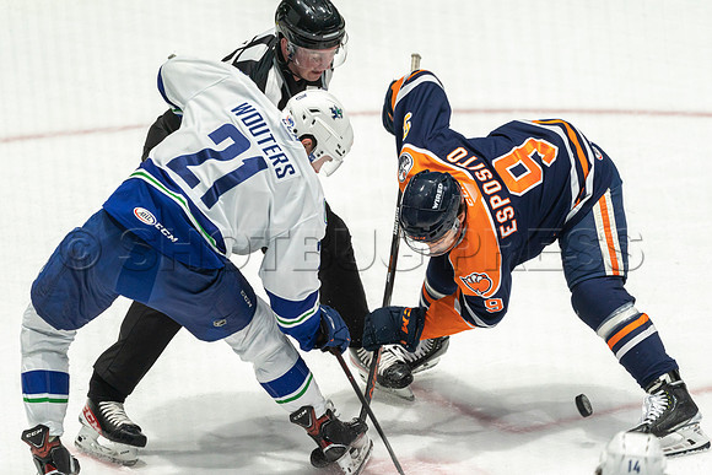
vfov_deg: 2.3
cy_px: 238
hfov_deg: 3.4
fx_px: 11869
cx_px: 356
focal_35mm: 600
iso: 1600
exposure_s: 1/640
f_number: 4.5
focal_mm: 600
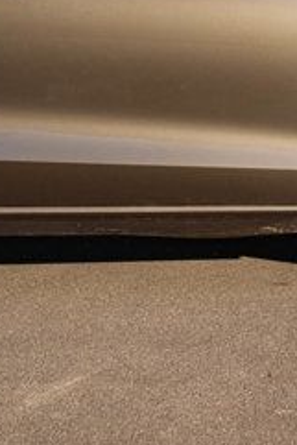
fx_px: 1804
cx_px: 476
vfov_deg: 13.9
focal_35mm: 146
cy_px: 58
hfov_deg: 9.1
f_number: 5
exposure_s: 1/1000
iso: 800
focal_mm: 55
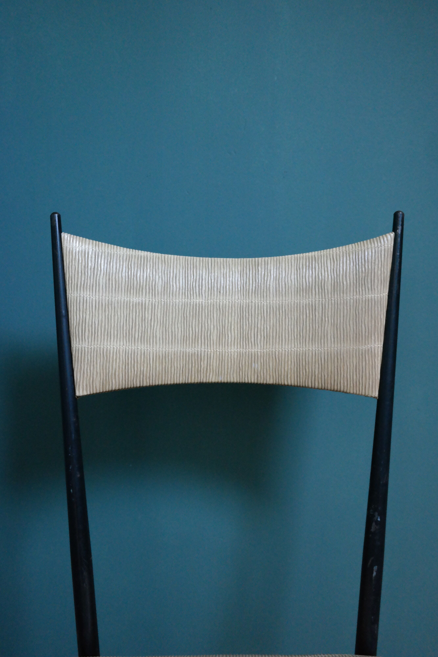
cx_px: 219
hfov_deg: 40.0
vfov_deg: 57.2
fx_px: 602
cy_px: 328
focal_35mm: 33
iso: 1600
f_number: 3.5
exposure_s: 1/40
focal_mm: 22
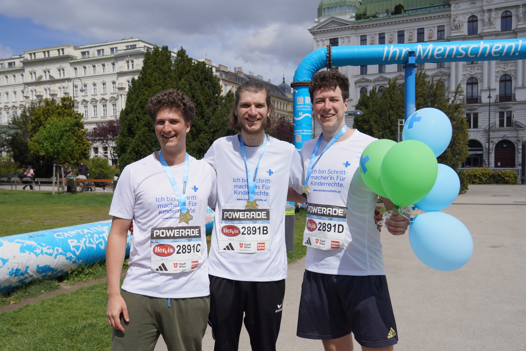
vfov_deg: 40.0
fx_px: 482
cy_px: 176
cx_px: 263
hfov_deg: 57.2
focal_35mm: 33
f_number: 5
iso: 100
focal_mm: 22
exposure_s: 1/1600
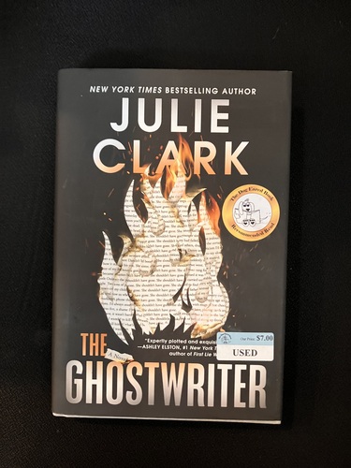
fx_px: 379
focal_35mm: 28
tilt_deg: -87.6
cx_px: 176
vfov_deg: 63.4
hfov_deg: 49.7
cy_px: 234
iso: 500
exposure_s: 1/30
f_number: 1.8
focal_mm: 3.99
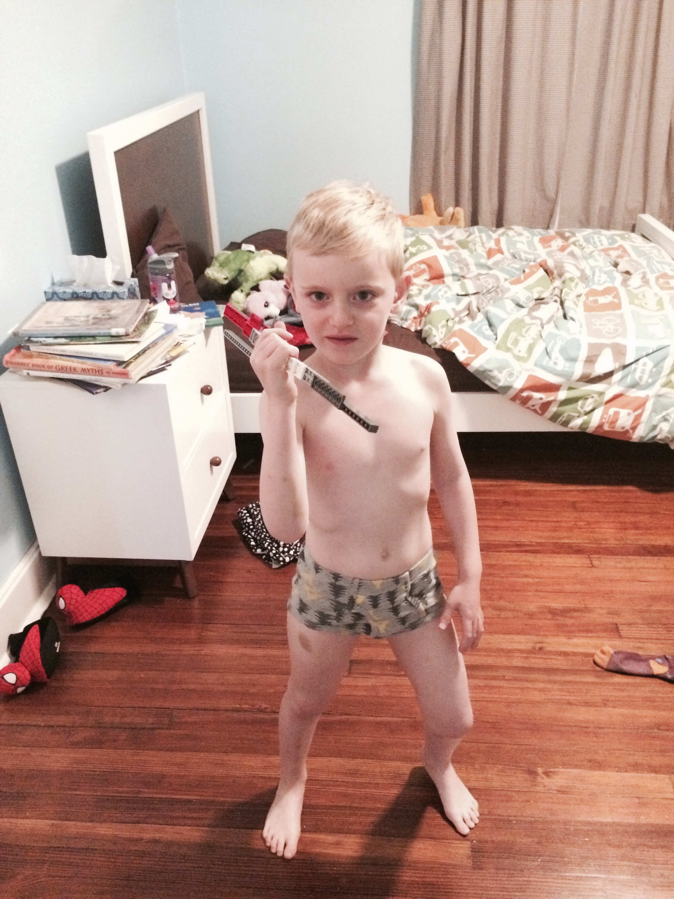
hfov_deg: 48.2
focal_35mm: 29
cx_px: 337
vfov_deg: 61.7
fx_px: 753
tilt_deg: -30.3
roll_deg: +4.2
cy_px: 450
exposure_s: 1/15
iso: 1250
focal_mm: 4.15
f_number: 2.2
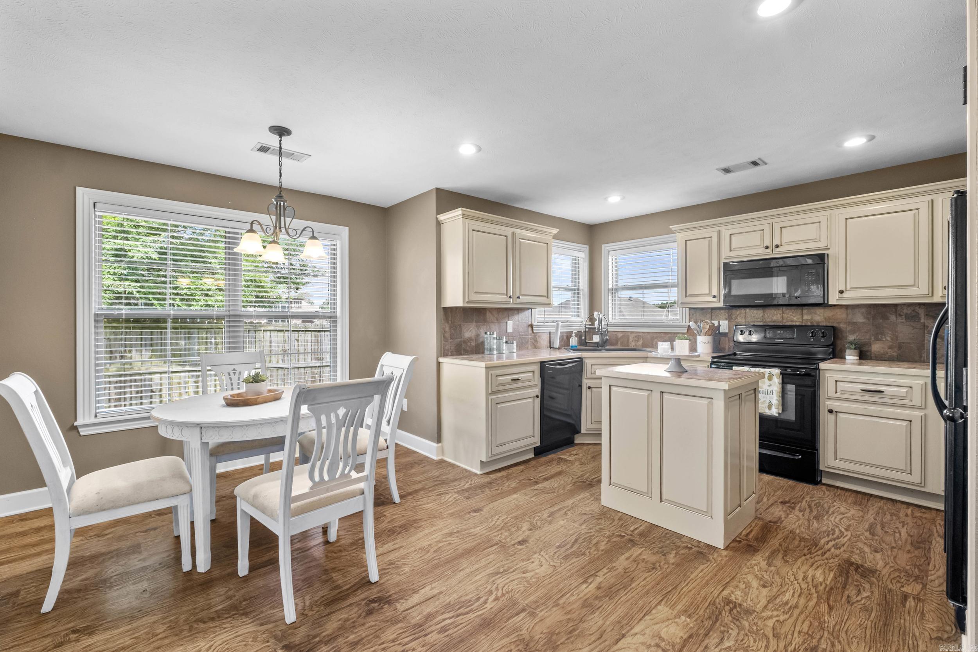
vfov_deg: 77.3
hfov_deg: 100.4
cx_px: 489
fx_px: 407
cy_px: 326
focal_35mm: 15
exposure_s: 1/2.5
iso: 800
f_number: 8
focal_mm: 10
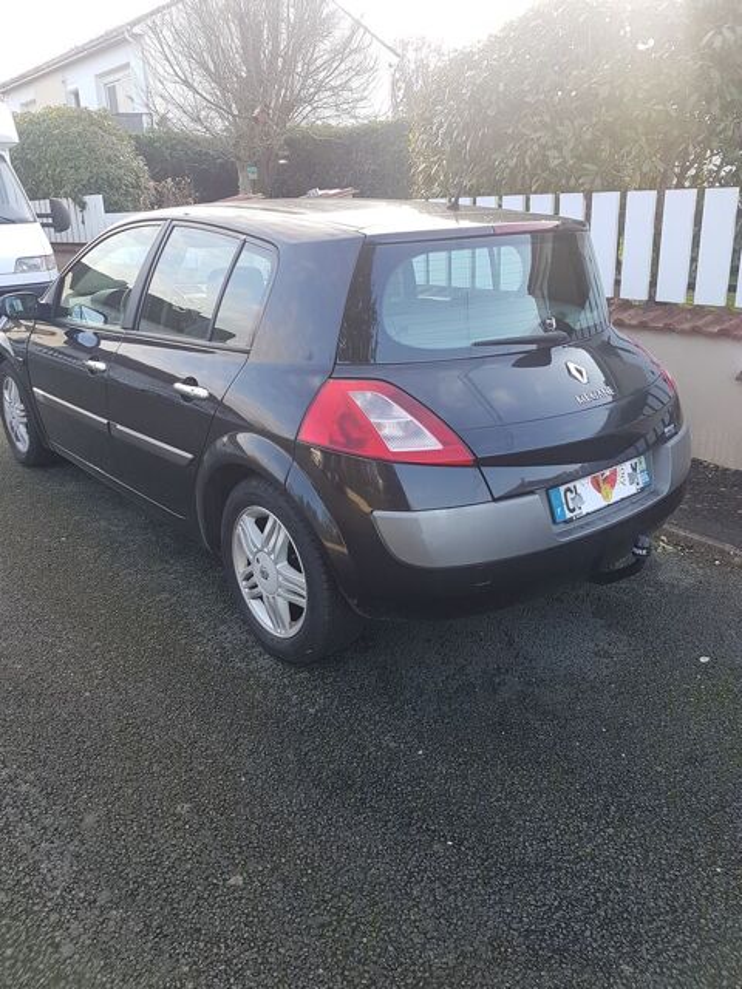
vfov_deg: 67.3
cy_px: 494
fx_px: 743
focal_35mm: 26
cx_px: 371
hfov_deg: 53.1
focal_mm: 4.2
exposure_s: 1/192
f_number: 1.7
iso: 40
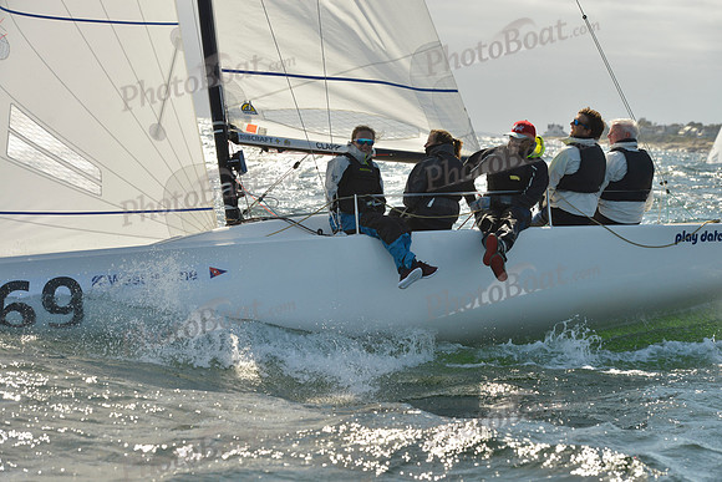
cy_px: 241
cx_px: 361
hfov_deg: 17.6
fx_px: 2327
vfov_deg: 11.8
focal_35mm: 116
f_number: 9
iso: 400
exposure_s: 1/1600
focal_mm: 116
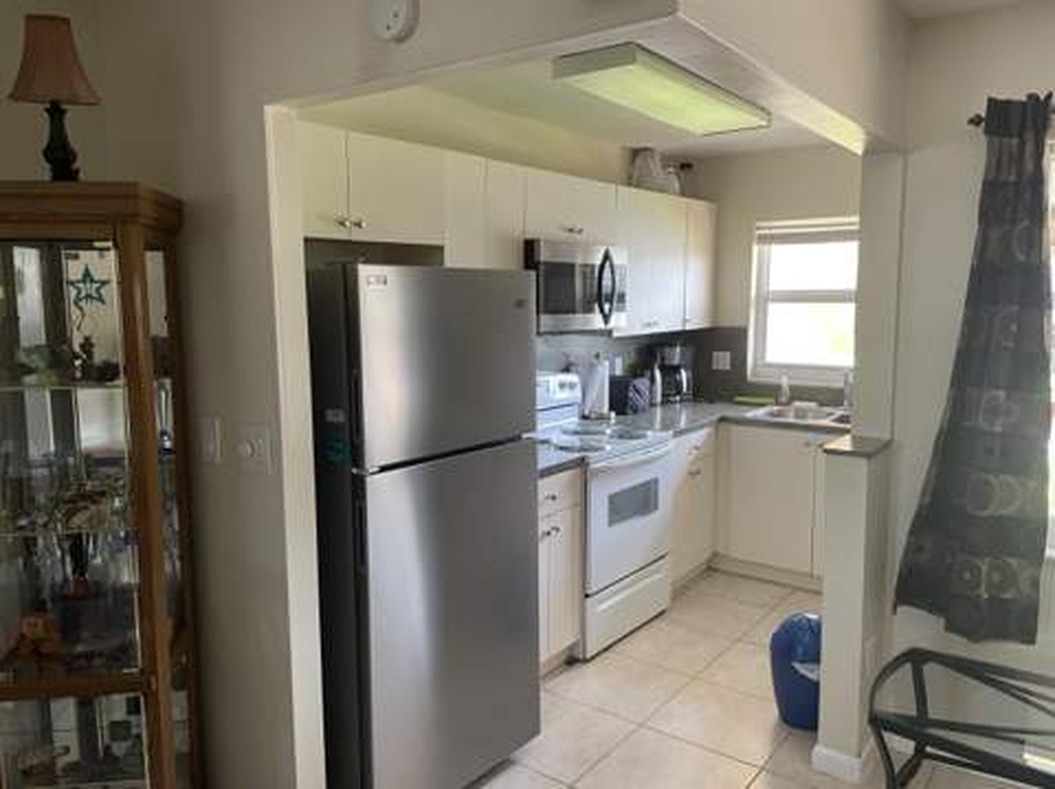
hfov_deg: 67.4
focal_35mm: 26
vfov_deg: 53.0
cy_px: 394
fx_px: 792
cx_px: 528
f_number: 1.6
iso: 160
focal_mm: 4.2
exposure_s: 1/60
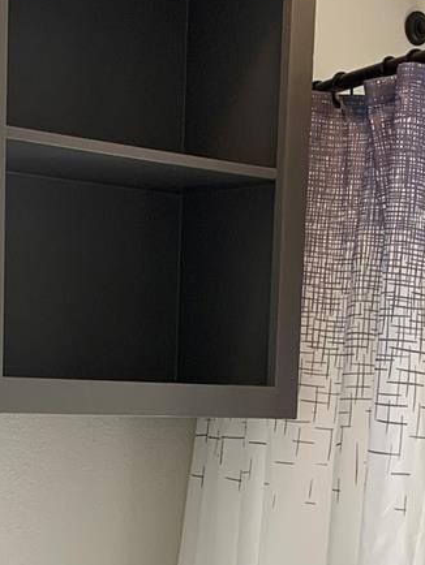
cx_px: 166
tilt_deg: -6.1
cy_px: 585
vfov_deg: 20.5
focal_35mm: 92
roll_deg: -1.8
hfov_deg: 16.1
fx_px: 1505
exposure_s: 1/120
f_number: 1.8
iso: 64
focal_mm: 4.25
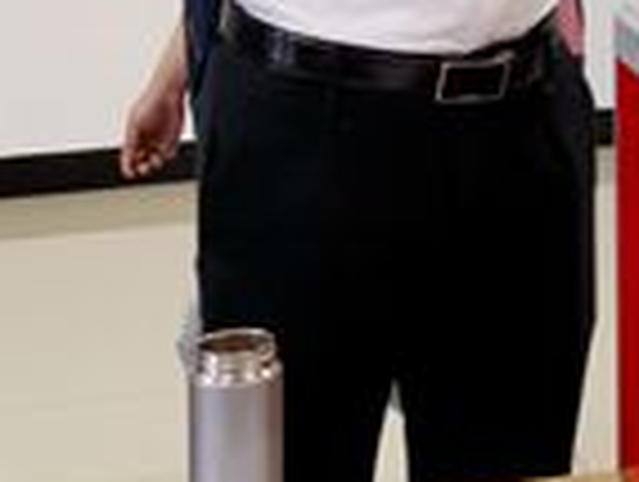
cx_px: 734
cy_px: -293
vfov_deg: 12.3
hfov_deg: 16.6
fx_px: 2108
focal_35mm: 114
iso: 250
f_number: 1.8
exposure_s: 1/100
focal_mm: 5.58
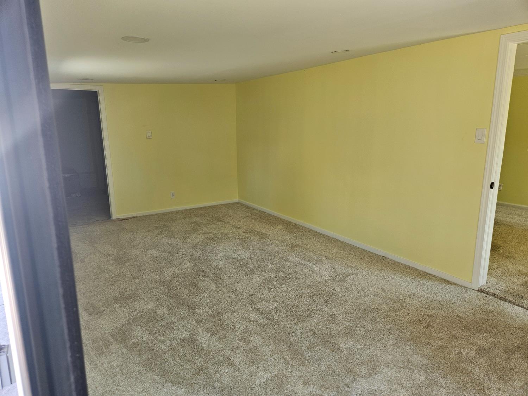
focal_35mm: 23
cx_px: 264
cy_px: 198
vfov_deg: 58.9
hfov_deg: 73.9
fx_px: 351
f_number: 1.8
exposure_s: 1/180
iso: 125
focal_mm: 5.4
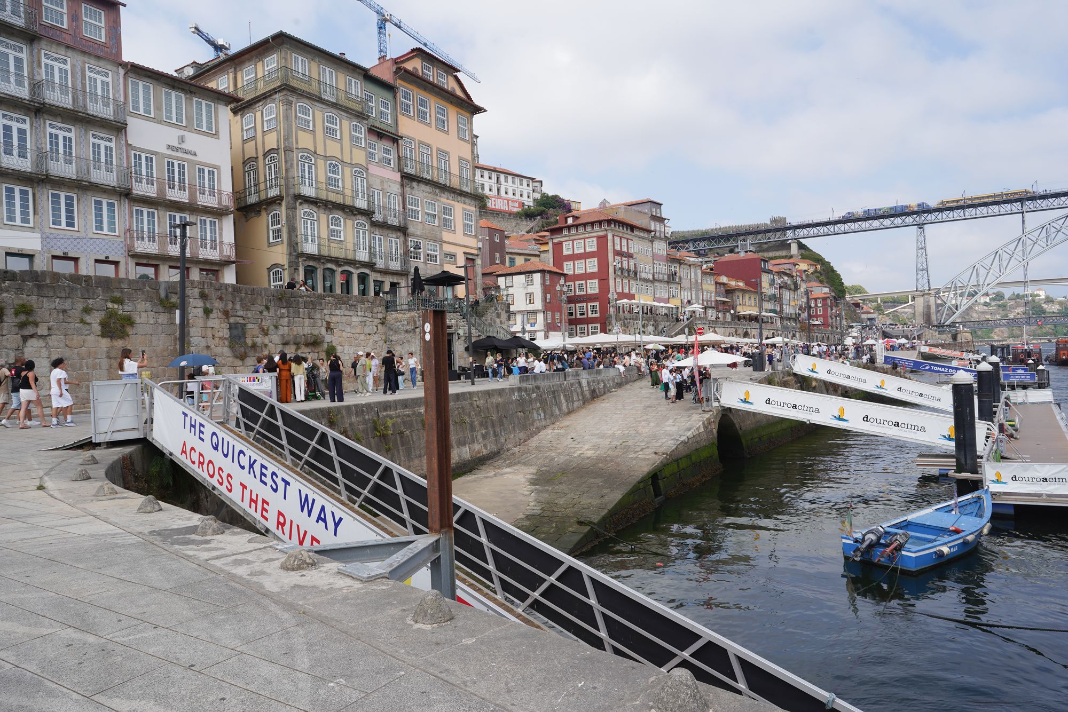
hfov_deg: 73.7
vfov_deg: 53.1
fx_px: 712
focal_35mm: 24
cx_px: 534
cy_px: 356
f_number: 13
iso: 100
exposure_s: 1/100
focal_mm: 24
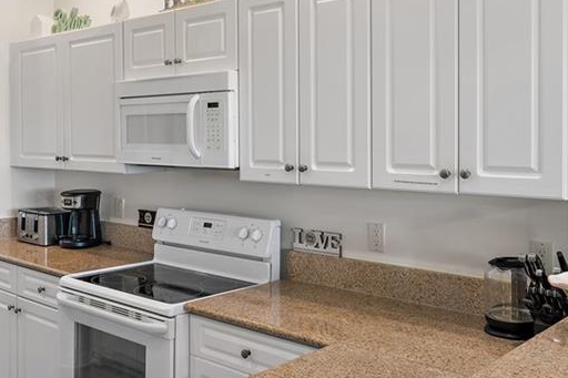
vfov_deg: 33.2
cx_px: 196
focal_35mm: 40
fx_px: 631
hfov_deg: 47.8
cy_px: 134
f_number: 8
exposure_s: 1/13
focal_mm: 20
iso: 400
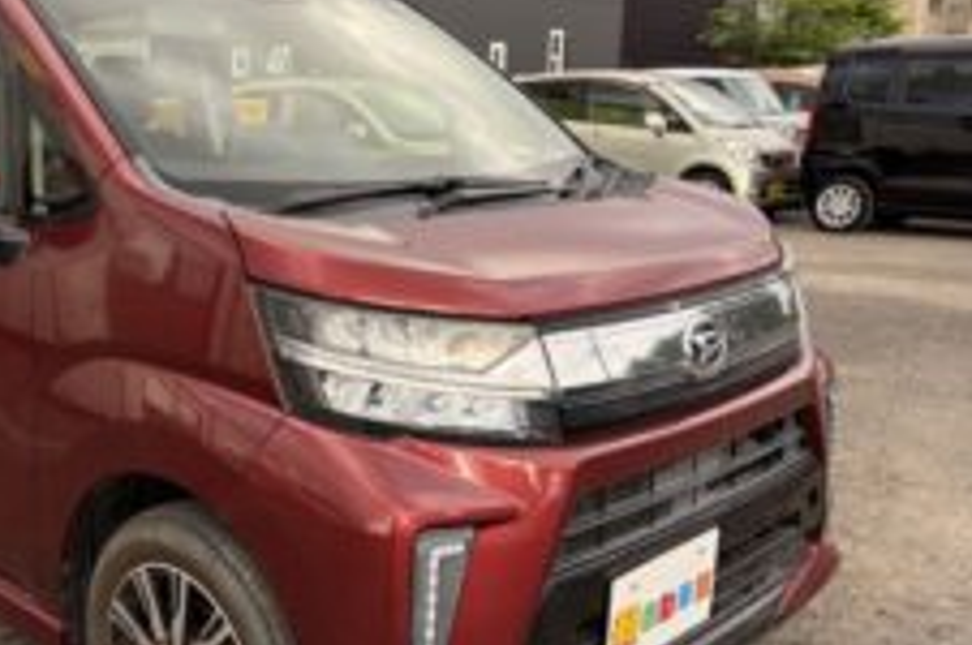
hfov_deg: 44.7
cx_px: 228
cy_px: 393
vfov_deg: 31.7
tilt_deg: -13.3
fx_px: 1132
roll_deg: +1.1
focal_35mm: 42
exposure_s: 1/399
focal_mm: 5.96
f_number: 1.6
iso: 50
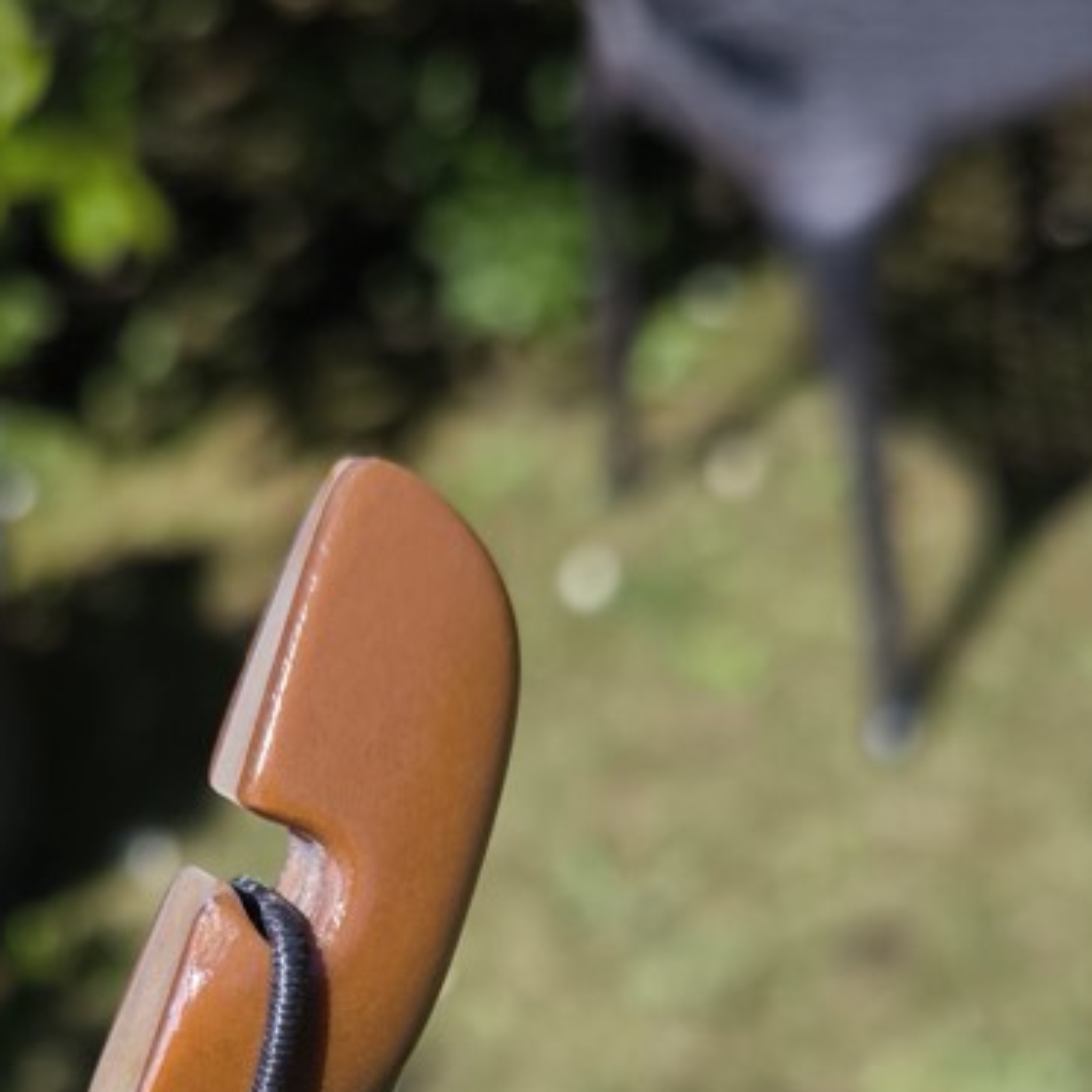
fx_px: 2248
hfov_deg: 27.1
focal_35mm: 63
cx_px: 325
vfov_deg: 25.9
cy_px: 1101
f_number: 1.4
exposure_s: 1/1710
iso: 50
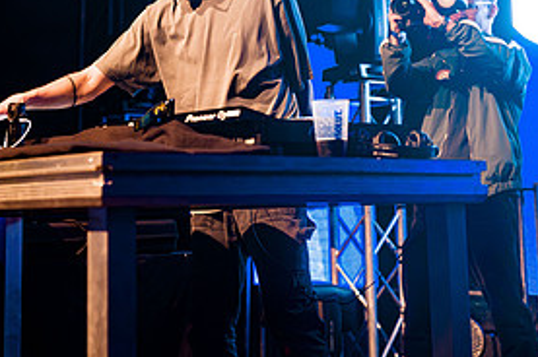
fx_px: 1239
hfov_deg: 24.5
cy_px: 35
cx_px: 251
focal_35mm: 83
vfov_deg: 16.2
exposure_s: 1/160
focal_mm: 51
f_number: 2.8
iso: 2500
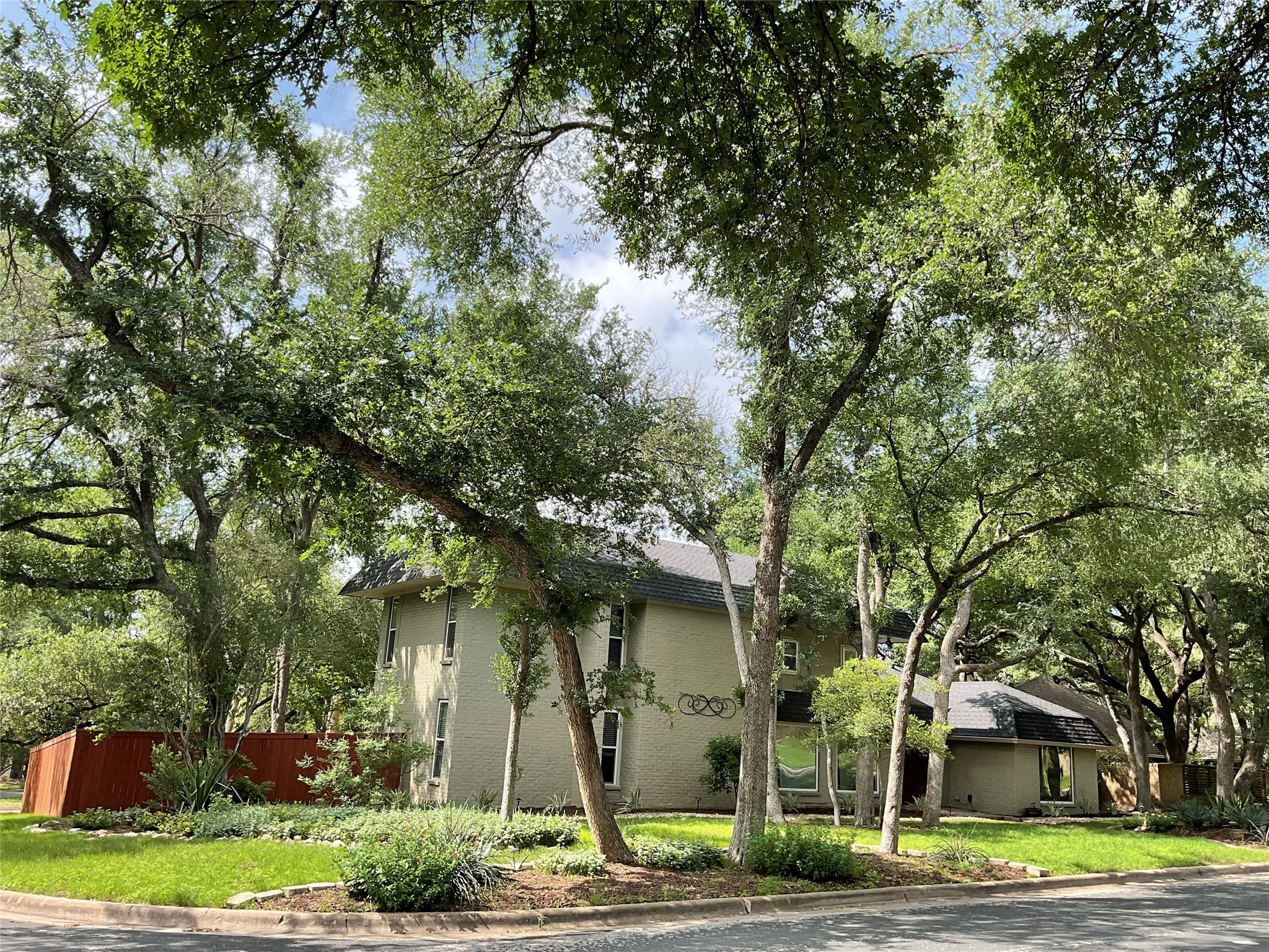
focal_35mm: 29
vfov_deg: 48.2
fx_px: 1063
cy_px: 476
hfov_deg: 61.7
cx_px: 634
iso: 16
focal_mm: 3
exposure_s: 1/514
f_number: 1.8
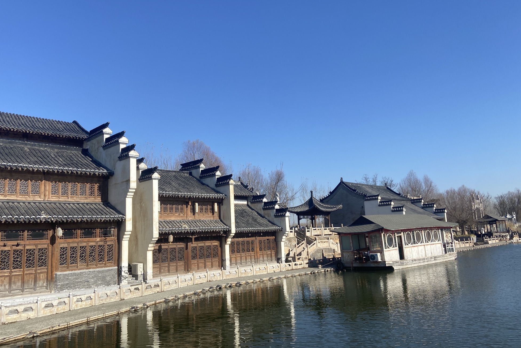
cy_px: 183
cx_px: 252
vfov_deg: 46.4
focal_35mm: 28
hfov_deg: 65.5
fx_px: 405
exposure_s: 1/2967
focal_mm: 4.25
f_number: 1.8
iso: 32
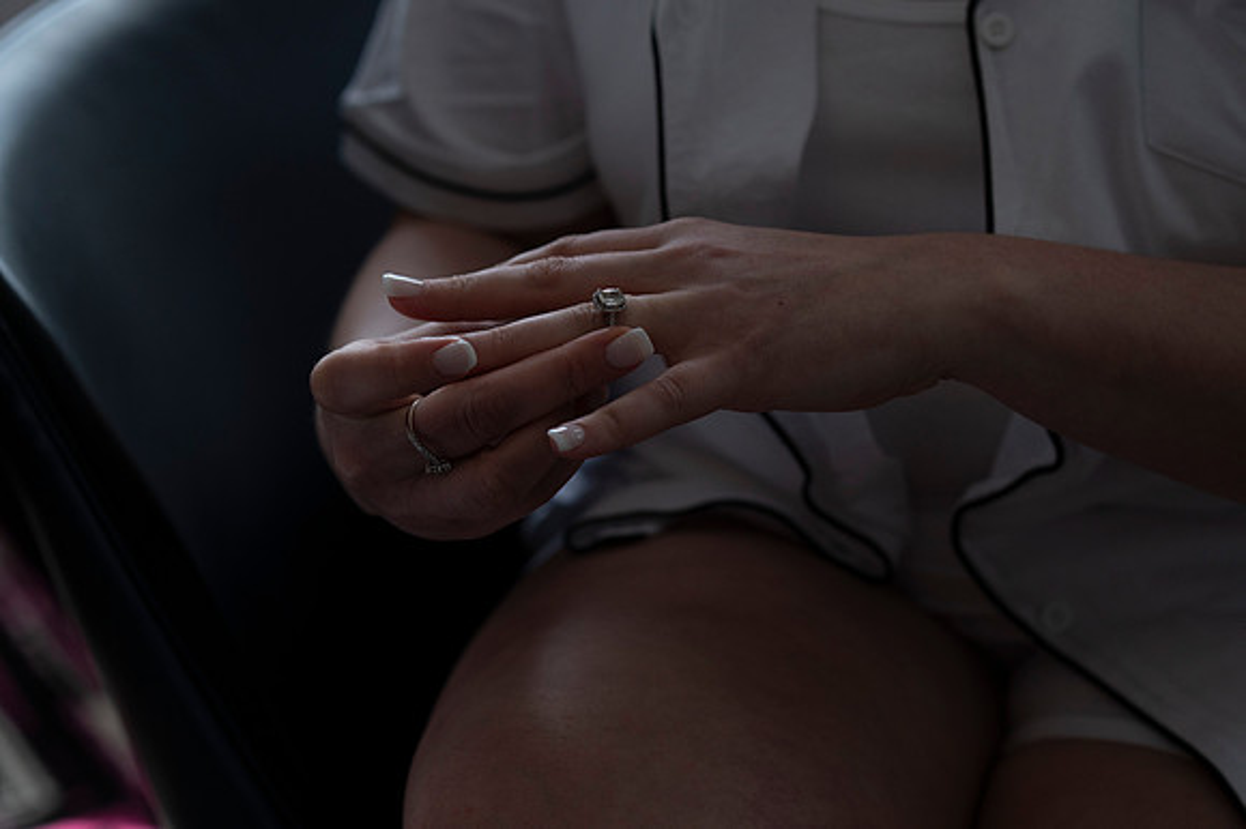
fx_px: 2940
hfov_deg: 23.9
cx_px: 623
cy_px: 414
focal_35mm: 85
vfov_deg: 16.1
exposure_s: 1/1000
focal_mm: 85
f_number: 4
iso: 1250
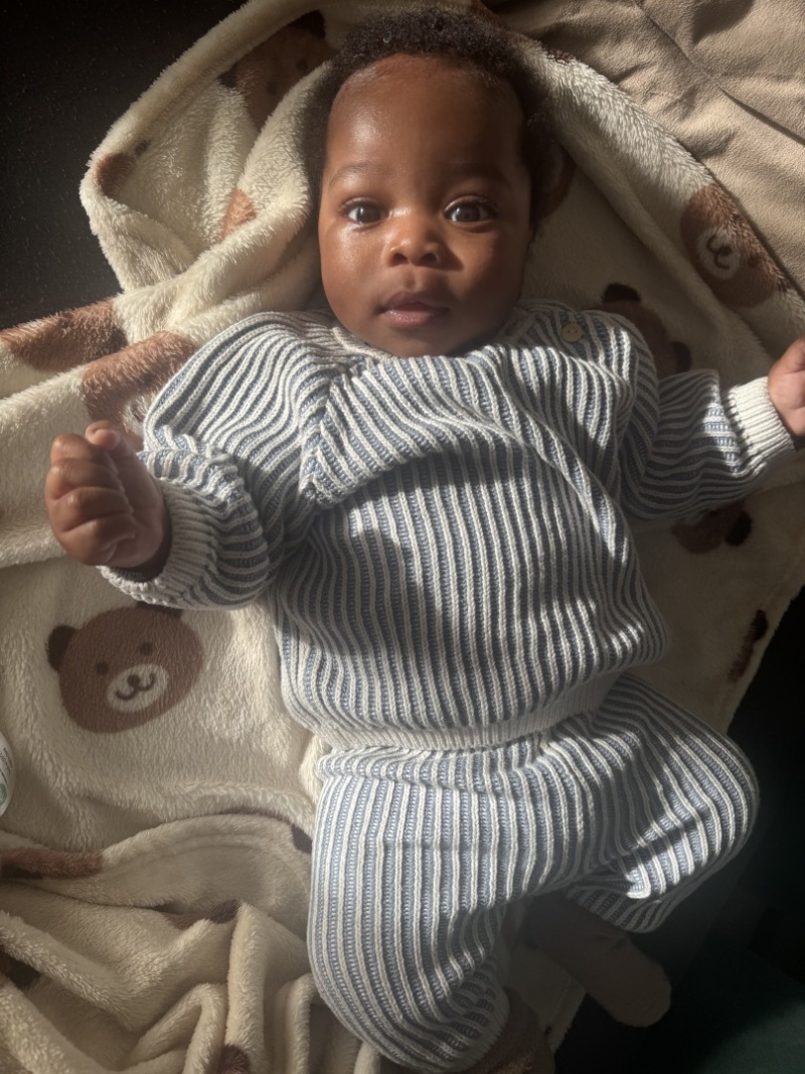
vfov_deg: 71.6
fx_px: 744
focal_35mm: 24
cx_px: 402
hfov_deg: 56.8
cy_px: 537
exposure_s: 1/100
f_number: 1.78
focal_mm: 6.76
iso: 80
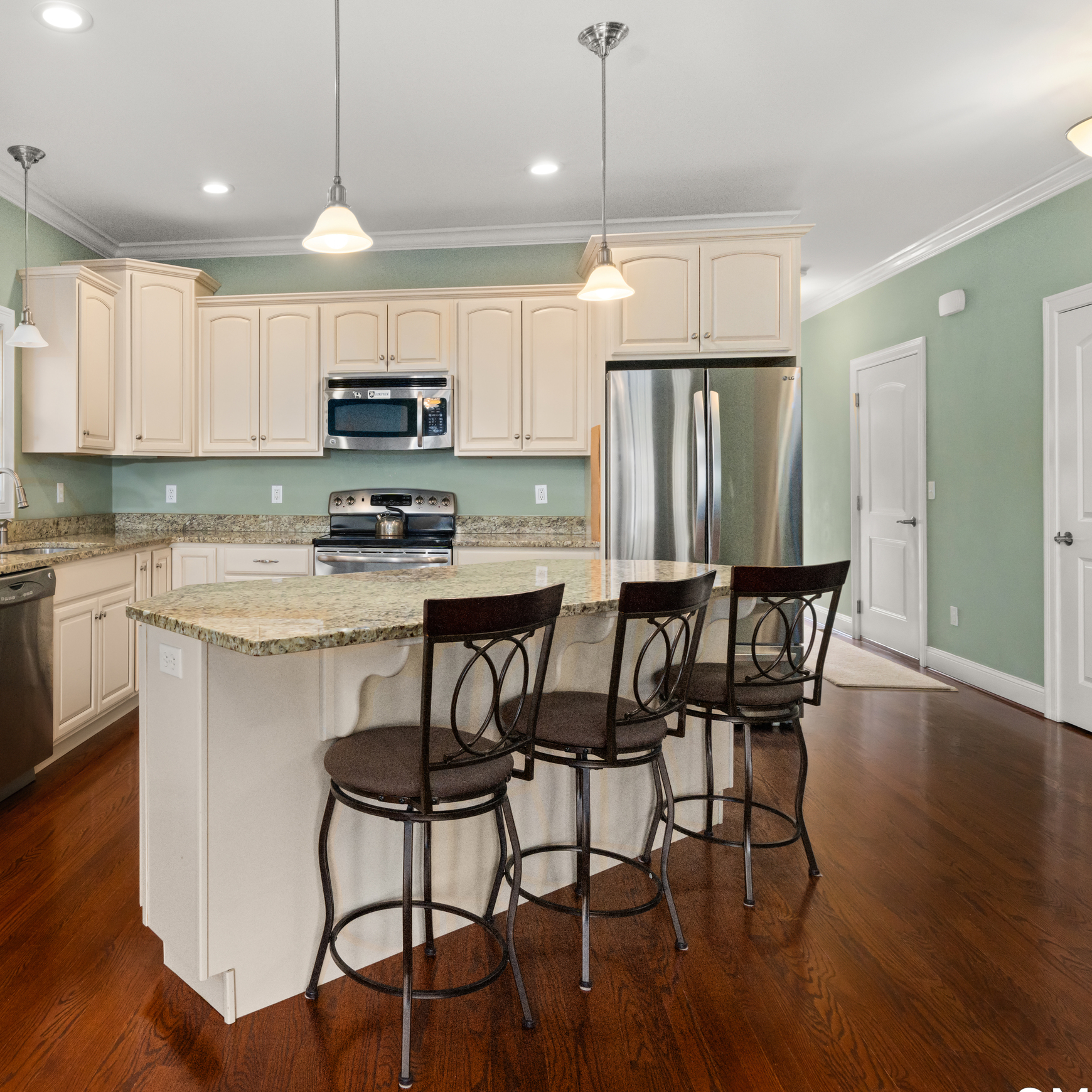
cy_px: 496
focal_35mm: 24
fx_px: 857
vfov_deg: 64.9
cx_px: 339
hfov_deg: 62.9
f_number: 9
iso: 8000
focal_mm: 16
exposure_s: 1/125
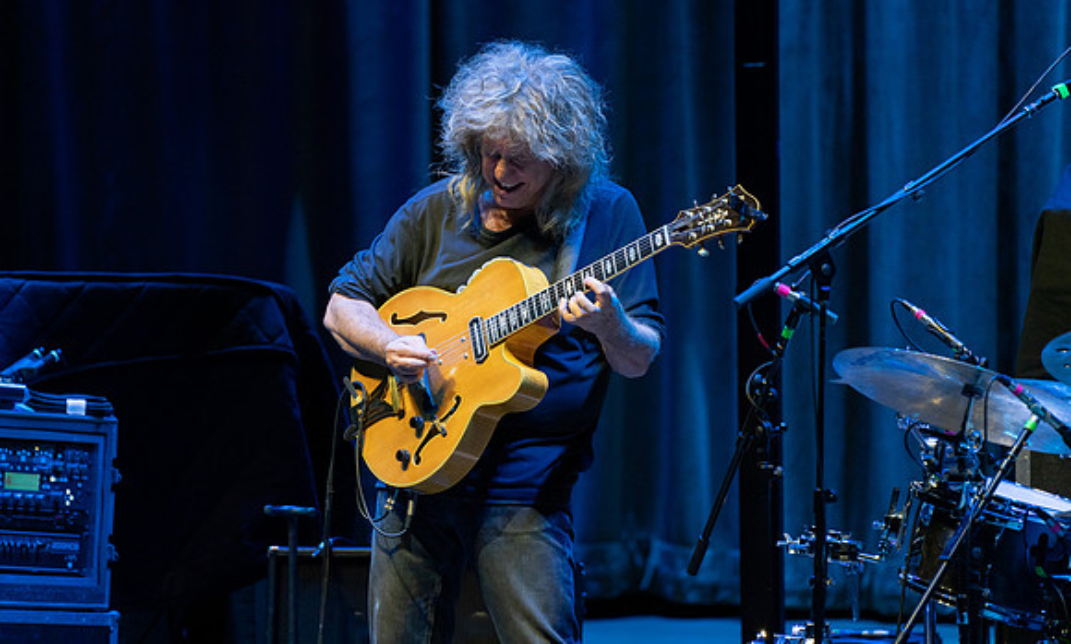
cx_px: 536
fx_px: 11809
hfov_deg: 5.2
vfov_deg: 3.1
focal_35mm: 409
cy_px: 287
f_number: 7.1
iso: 3200
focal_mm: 397
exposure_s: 1/320
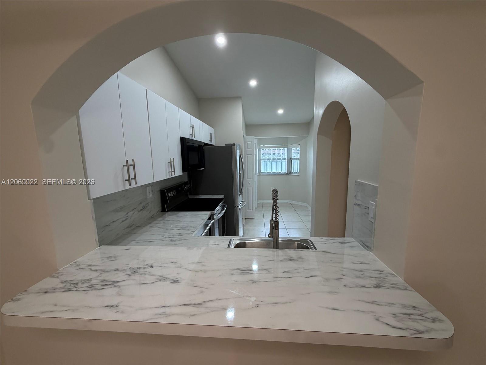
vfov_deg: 85.7
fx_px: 197
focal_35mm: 14
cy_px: 182
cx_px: 243
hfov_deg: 102.1
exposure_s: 1/121
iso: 320
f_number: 2.2
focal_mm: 2.22
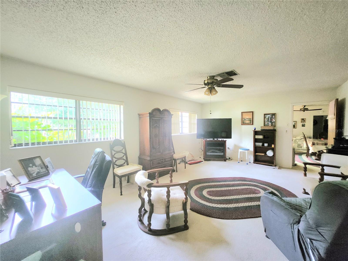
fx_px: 131
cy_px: 130
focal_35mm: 13
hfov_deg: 106.2
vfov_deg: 89.9
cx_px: 174
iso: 320
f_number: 2.2
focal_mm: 1.74
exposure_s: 1/40
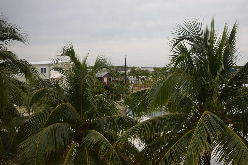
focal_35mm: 36
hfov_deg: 53.1
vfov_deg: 36.9
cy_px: 82
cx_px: 124
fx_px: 248
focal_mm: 24
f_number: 6.3
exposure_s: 1/160
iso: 100
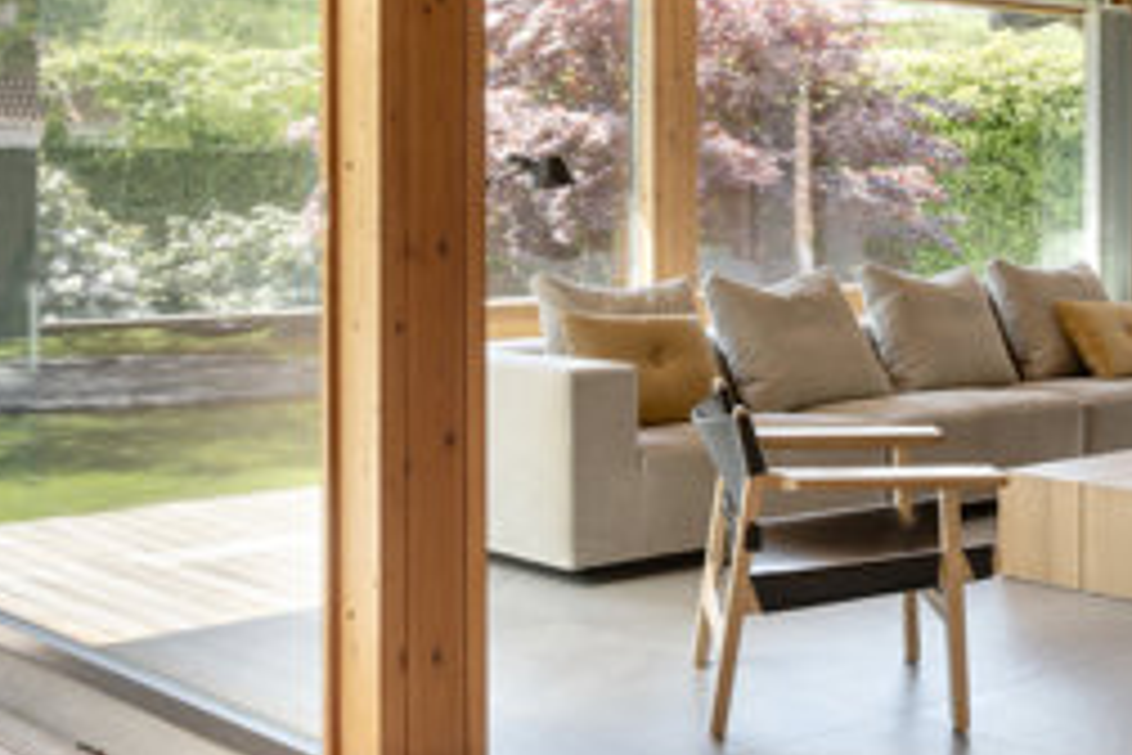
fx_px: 1918
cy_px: 193
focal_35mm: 61
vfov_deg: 22.1
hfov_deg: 32.5
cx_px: 791
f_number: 11
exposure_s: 1/4
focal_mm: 32
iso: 100
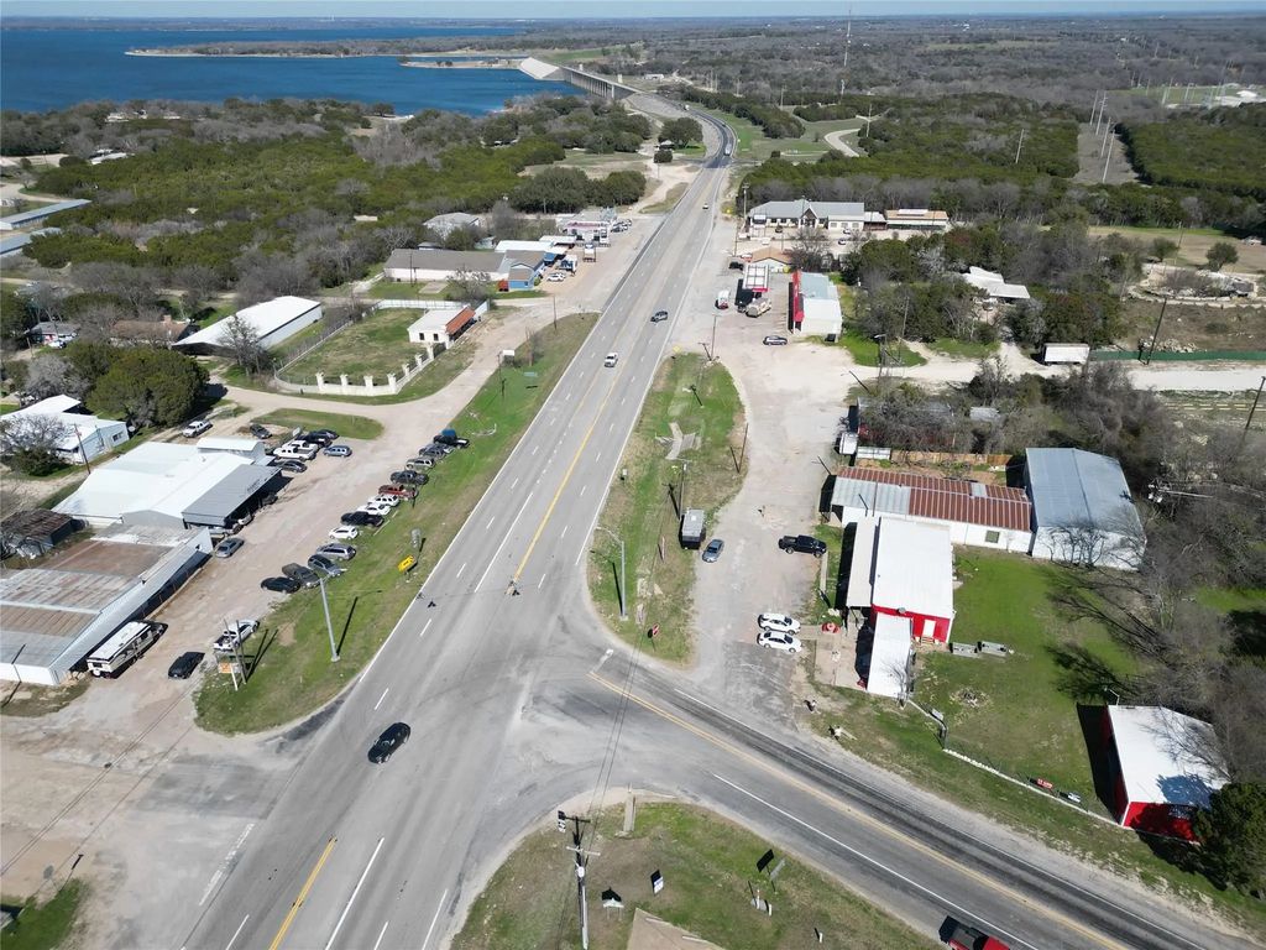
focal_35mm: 24
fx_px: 878
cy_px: 475
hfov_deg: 71.6
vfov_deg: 56.8
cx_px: 633
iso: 140
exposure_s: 1/4000
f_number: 1.7
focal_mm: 6.72
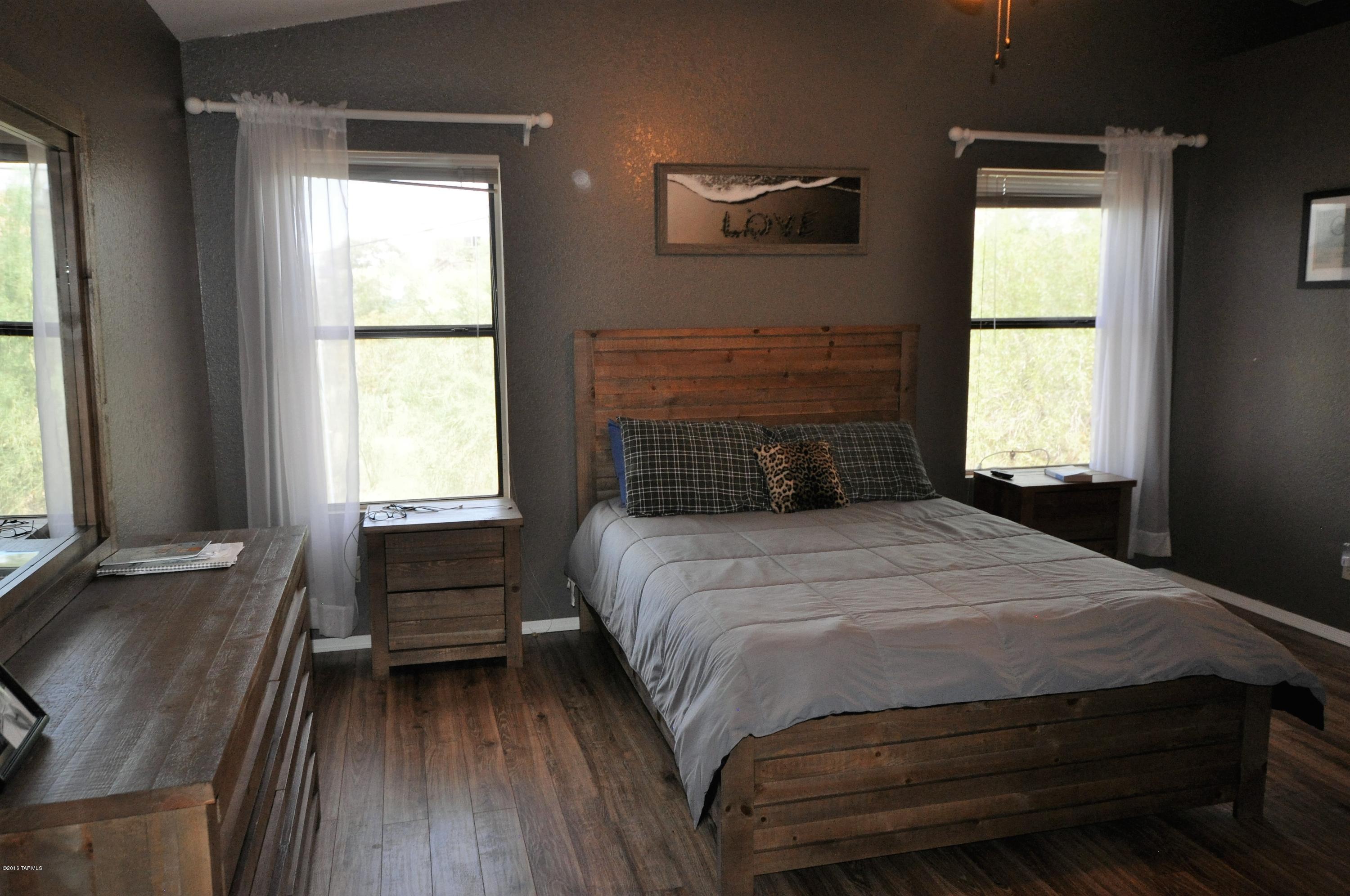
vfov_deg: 47.8
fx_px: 1011
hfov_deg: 67.4
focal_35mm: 27
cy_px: 448
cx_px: 675
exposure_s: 1/60
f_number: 5.6
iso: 800
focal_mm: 18
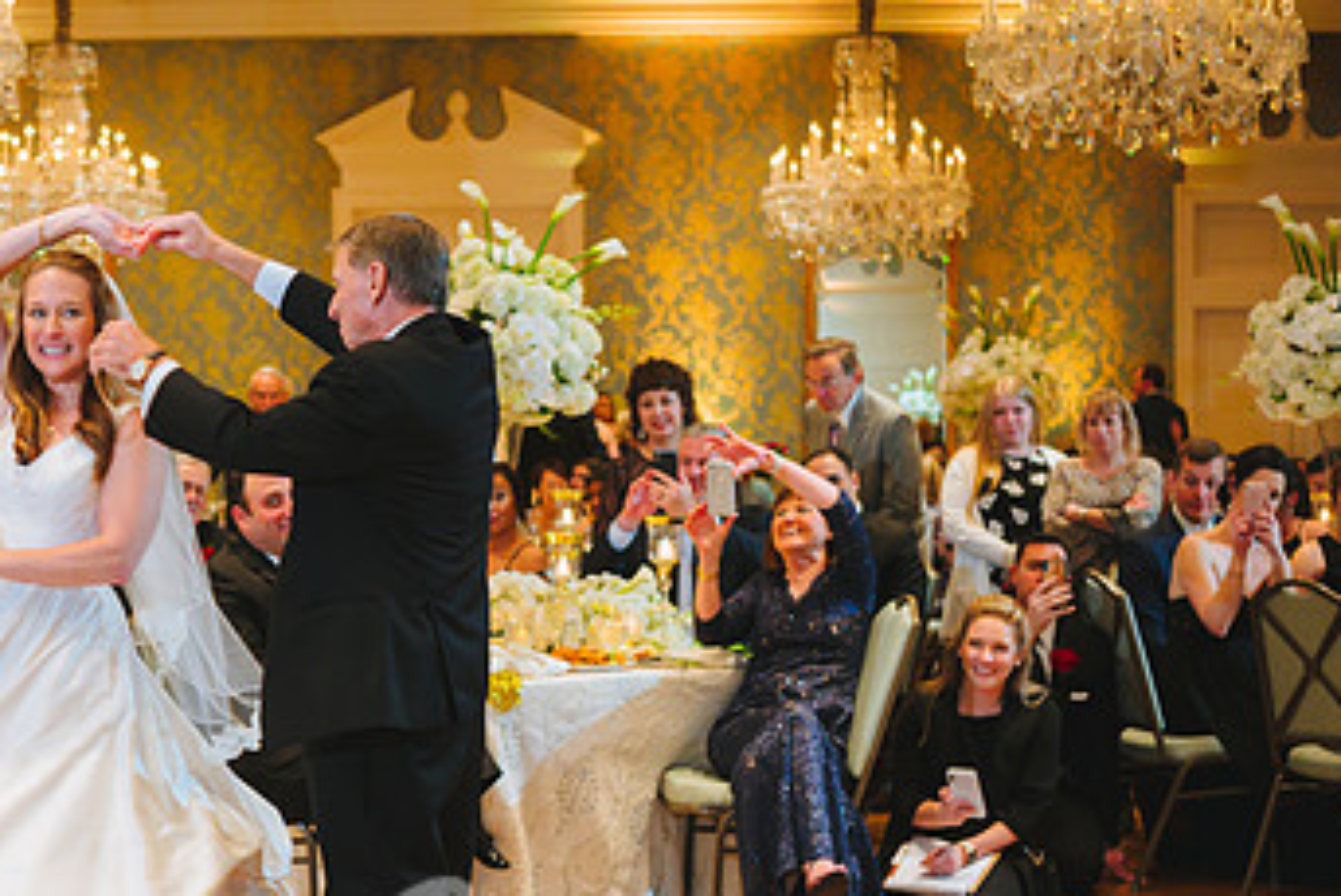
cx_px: 246
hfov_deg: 26.1
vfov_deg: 17.9
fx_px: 2832
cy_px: 657
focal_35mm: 76
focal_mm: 45
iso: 1250
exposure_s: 1/80
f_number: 2.8
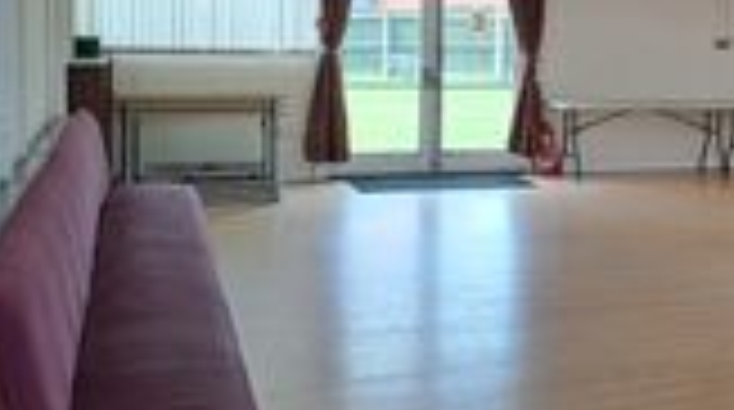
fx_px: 1302
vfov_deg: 17.8
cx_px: 856
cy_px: 117
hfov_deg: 28.0
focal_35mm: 67
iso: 32
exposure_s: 1/120
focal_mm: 4.65
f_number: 1.8
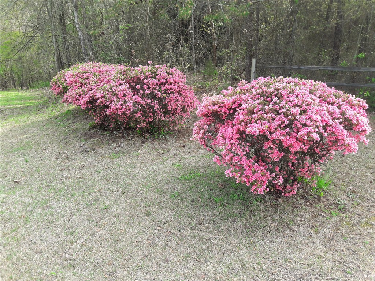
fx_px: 303
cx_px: 188
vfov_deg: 49.7
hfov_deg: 63.4
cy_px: 140
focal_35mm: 28
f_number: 1.9
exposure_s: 1/253
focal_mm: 3.7
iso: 40
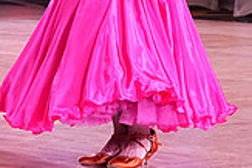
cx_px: 11
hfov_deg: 5.3
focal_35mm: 387
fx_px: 2711
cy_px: -90
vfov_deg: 3.5
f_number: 6.3
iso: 3200
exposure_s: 1/250
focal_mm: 73
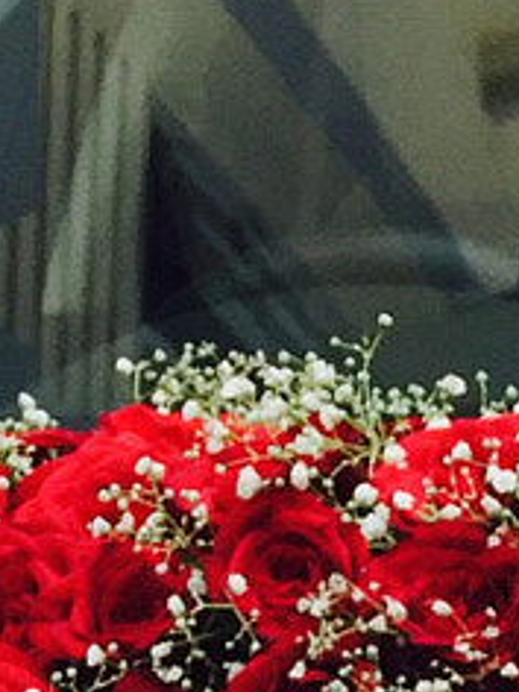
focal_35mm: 197
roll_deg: +0.7
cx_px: 1079
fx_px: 3938
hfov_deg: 7.2
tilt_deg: -22.1
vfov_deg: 8.4
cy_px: 2073
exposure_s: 1/557
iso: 32
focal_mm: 4.15
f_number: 2.2
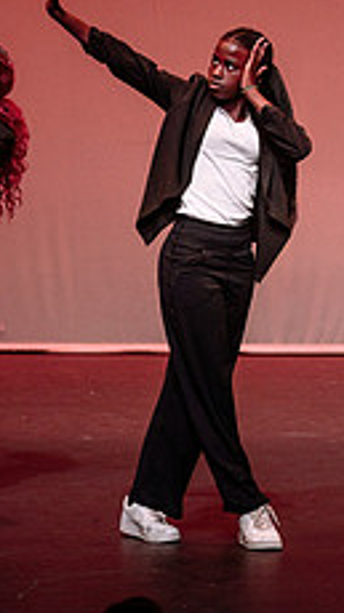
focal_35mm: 319
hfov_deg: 3.8
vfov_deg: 6.8
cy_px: 327
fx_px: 5184
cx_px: 319
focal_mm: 110
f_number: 2.8
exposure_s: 1/400
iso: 1250
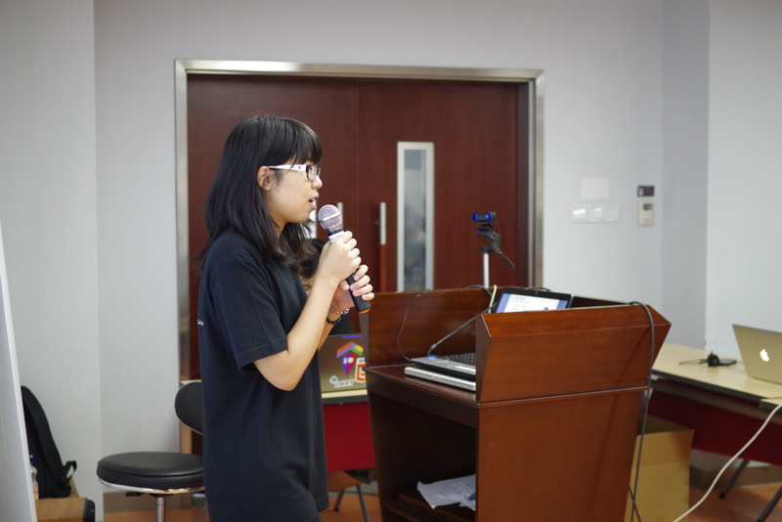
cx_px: 391
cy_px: 261
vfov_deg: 26.0
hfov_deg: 38.2
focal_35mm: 52
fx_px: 1130
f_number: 2.4
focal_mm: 35
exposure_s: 1/40
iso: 800
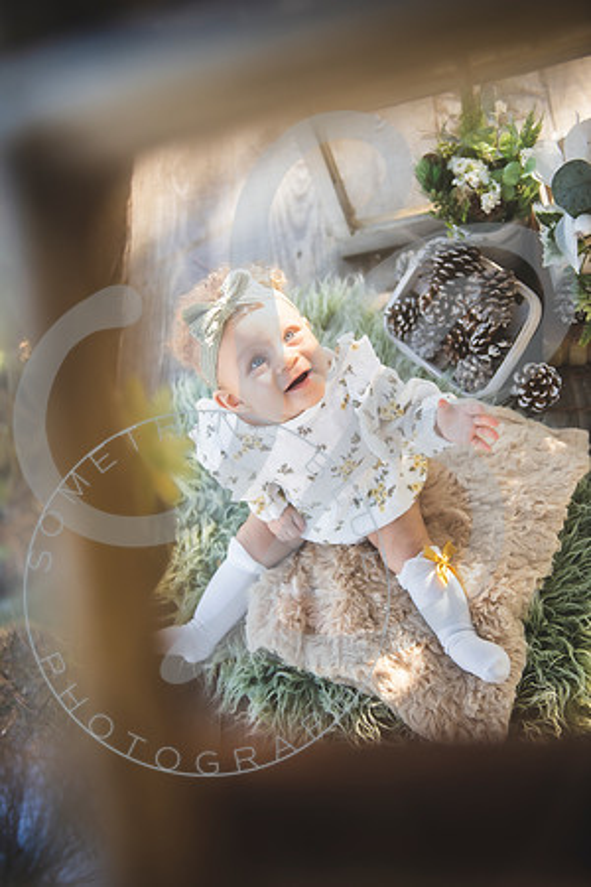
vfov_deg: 50.7
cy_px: 444
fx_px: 936
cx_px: 296
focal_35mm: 38
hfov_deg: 35.1
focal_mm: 38
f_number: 2.8
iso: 200
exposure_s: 1/400
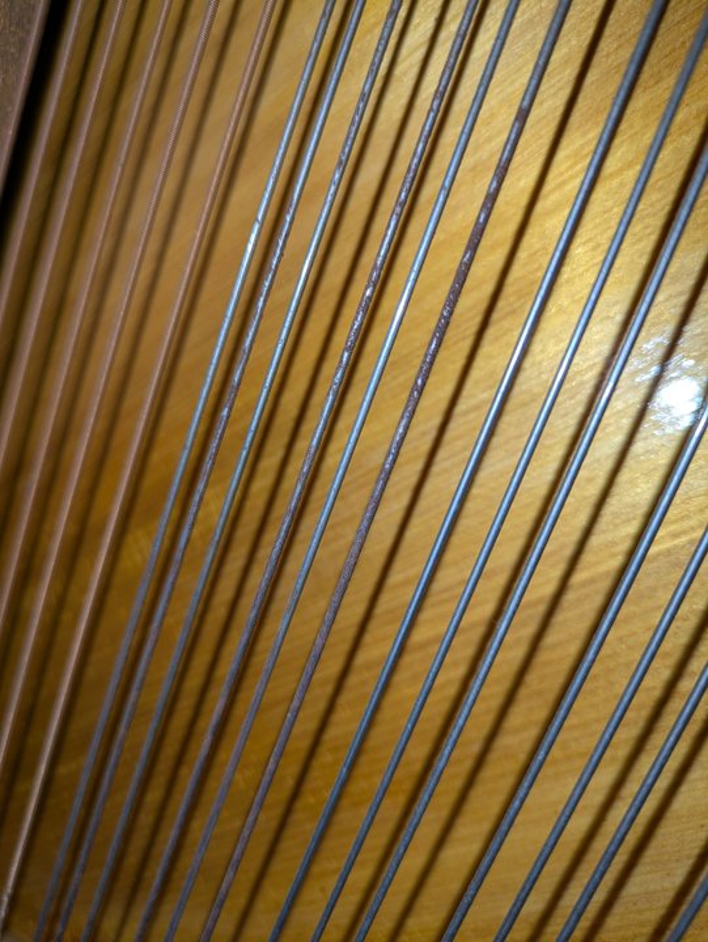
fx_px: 681
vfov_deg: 69.4
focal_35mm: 25
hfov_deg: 54.9
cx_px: 354
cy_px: 471
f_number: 1.89
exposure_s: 1/100
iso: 47
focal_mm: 5.43
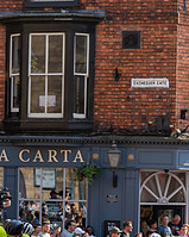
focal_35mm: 175
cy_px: 203
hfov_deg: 8.8
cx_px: -11
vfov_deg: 11.0
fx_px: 1225
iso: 100
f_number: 3.5
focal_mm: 55
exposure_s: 1/500
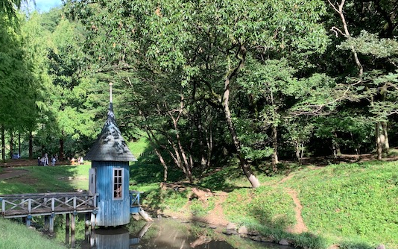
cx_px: 169
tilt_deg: -2.7
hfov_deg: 57.9
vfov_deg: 37.6
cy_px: 178
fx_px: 358
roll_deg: -2.2
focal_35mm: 33
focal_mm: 4.25
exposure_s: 1/208
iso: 25
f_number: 1.8
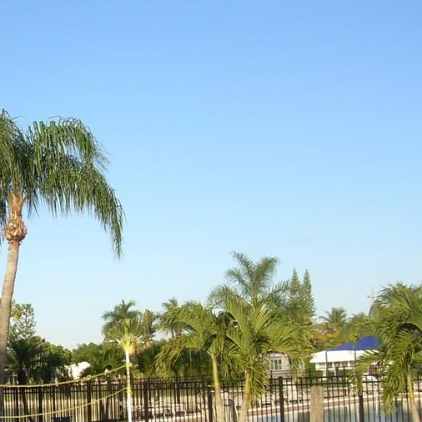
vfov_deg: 25.1
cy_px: 319
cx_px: 11
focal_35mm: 68
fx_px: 938
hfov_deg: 24.3
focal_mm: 6.3
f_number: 4.6
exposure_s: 1/297
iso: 50
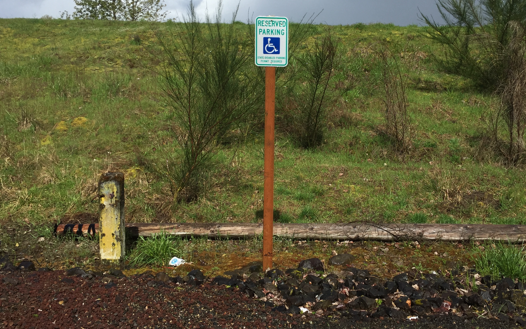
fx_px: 530
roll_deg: -0.5
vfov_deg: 34.3
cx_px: 302
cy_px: 127
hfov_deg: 52.6
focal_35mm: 37
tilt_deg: -3.7
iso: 32
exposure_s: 1/3049
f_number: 2.2
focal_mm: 4.15
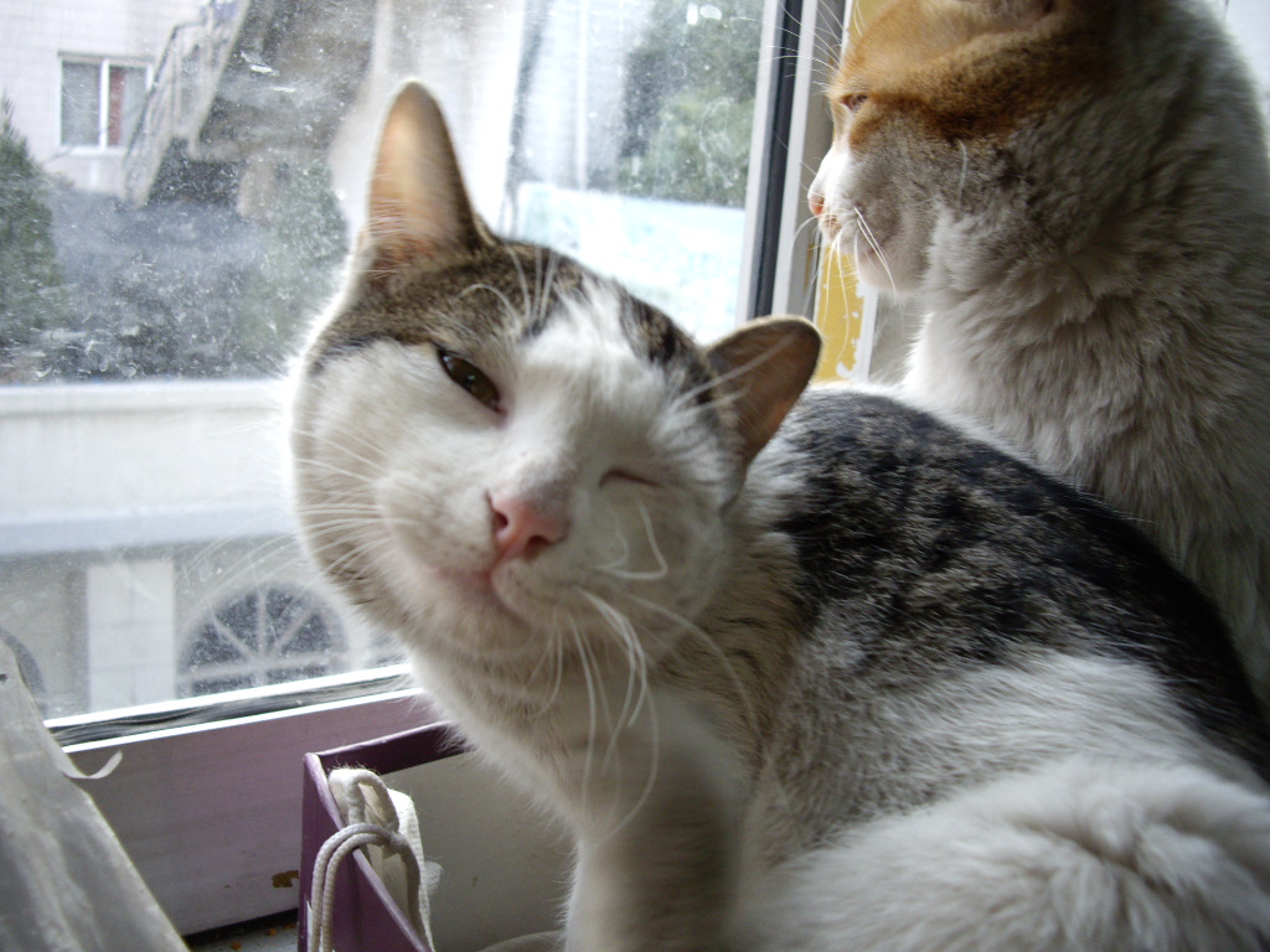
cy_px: 476
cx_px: 635
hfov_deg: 49.0
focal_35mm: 38
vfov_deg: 37.7
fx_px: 1394
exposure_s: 1/80
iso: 200
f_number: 2.8
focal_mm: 7.9
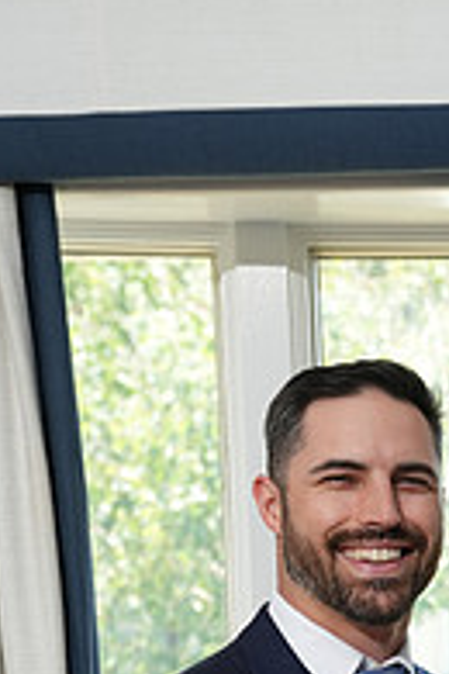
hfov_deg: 10.9
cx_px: 627
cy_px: 926
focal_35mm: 122
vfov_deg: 15.8
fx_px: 2282
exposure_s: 1/200
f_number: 4
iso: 320
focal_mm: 41
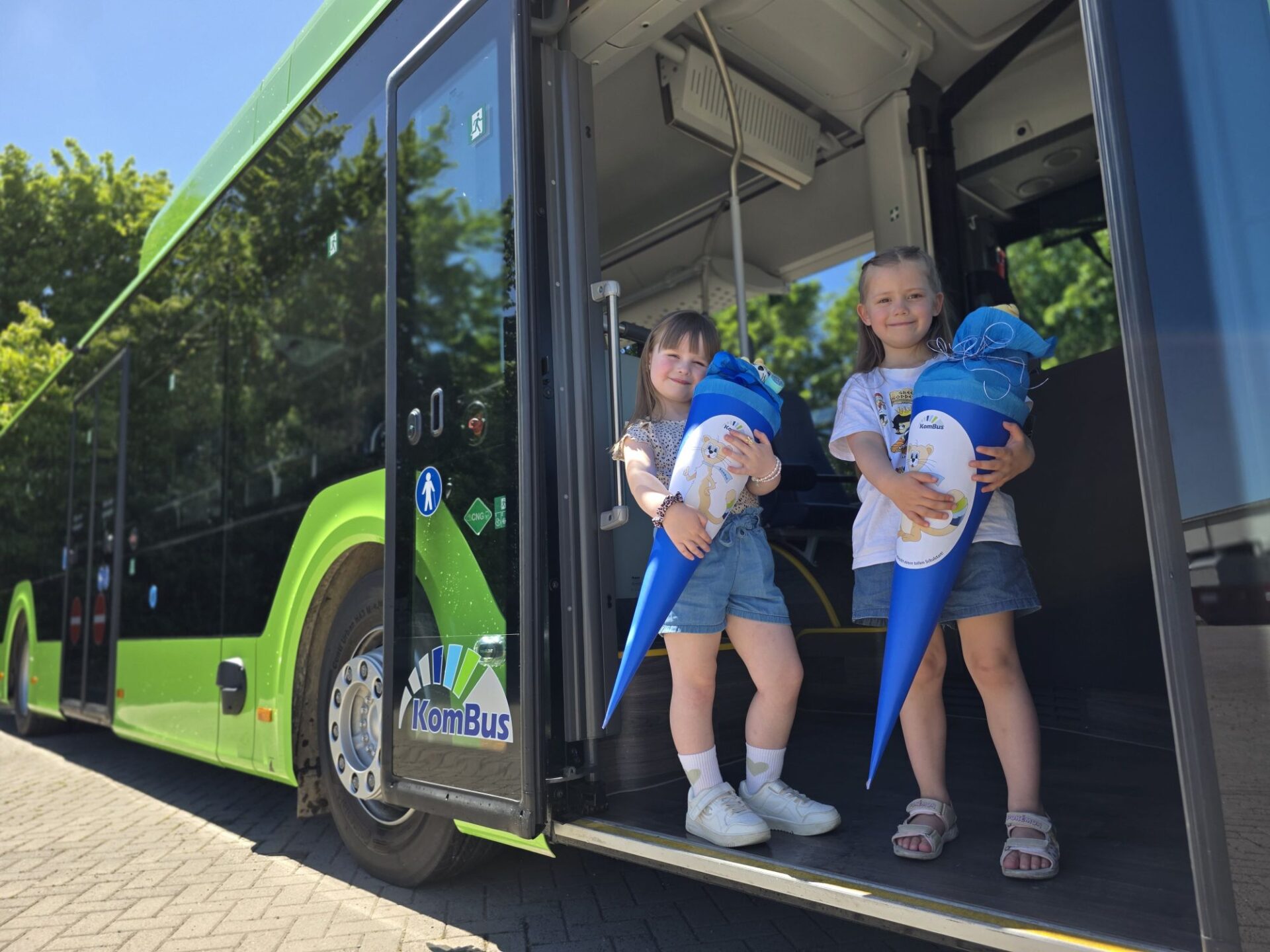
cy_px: 476
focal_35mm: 23
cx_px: 635
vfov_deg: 58.9
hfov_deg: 73.9
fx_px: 844
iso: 80
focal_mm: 6.3
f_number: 1.7
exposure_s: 1/1957
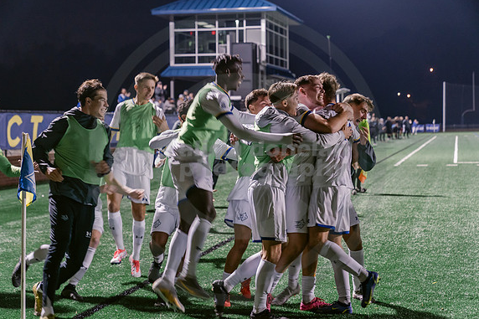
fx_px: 944
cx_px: 238
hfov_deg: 28.5
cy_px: 158
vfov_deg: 19.2
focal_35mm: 71
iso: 2500
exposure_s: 1/125
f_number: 3.5
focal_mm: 70
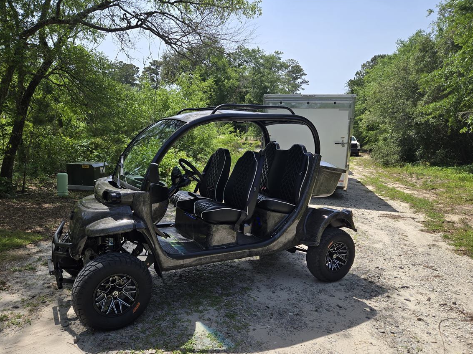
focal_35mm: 26
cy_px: 196
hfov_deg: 67.2
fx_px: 355
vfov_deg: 52.9
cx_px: 213
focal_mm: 5.4
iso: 25
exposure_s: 1/1205
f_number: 1.8
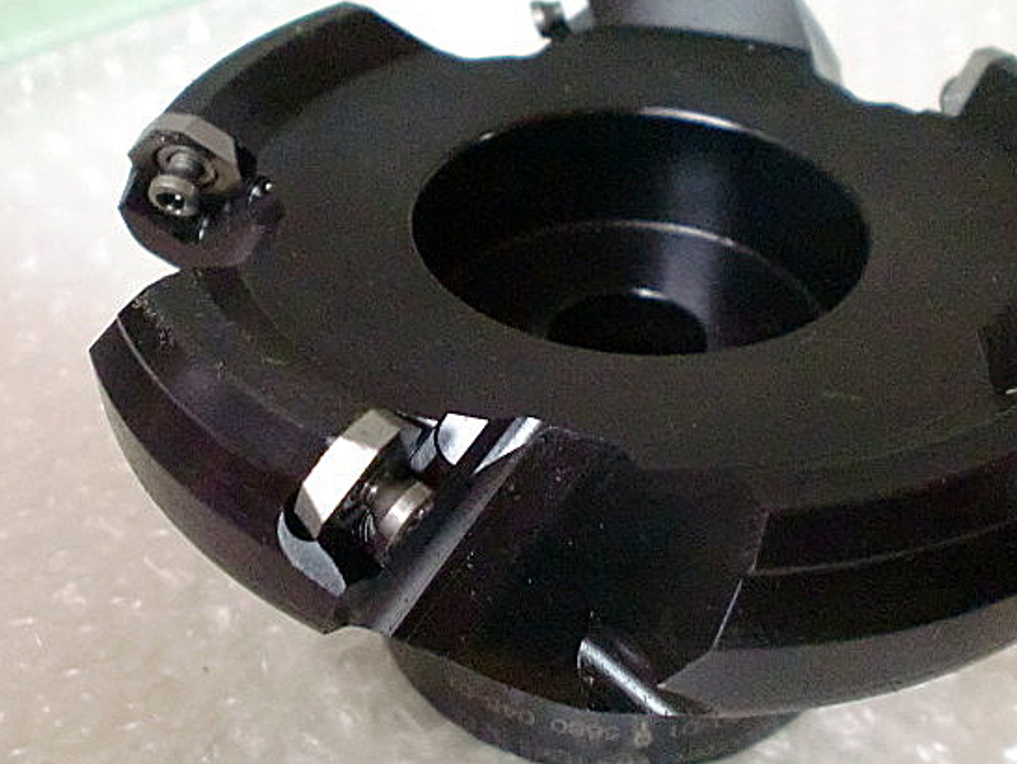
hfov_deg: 45.8
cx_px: 514
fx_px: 1205
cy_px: 414
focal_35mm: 41
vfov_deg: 35.1
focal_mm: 6.3
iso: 1600
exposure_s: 1/50
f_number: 3.1
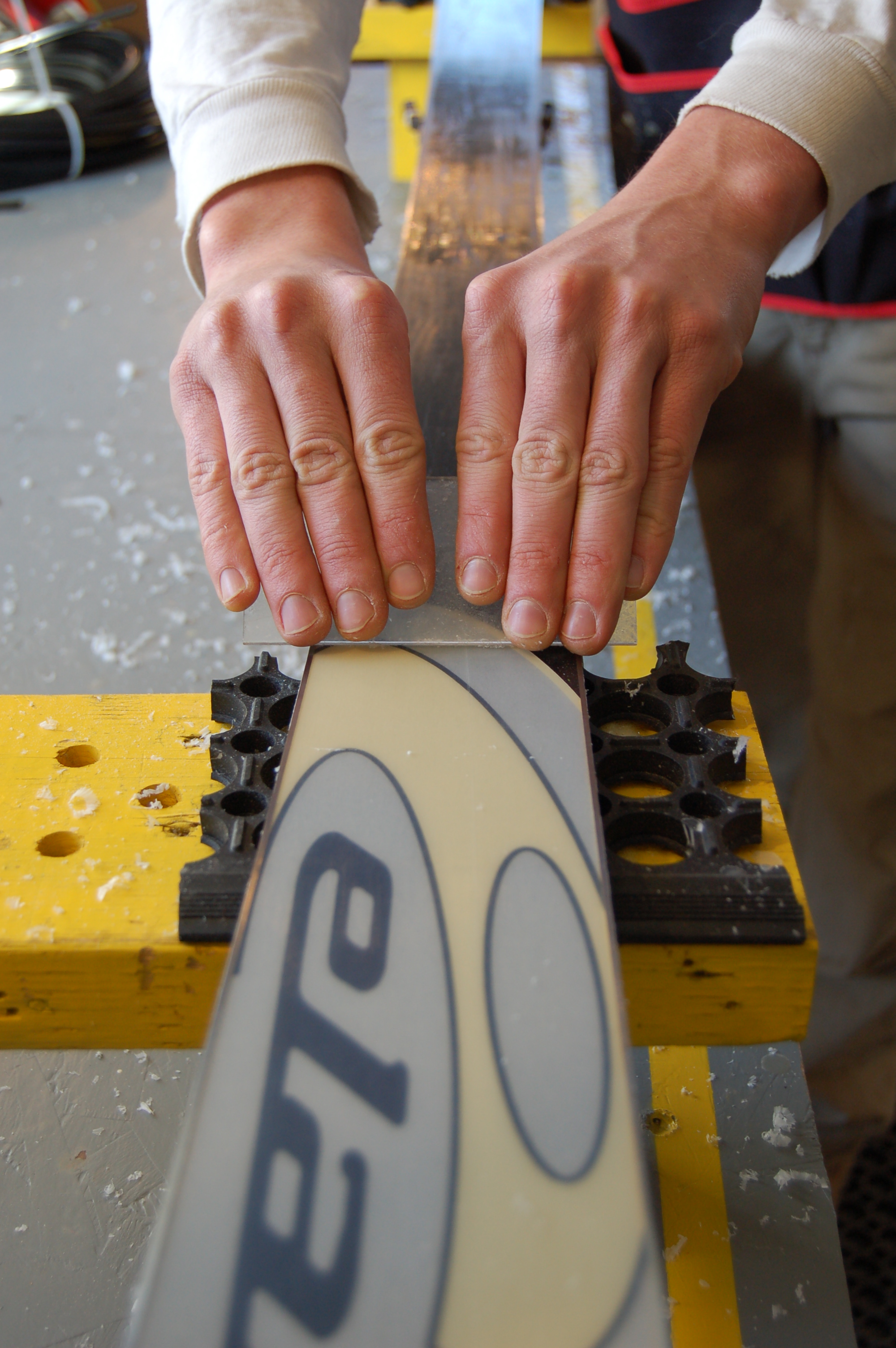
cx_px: 448
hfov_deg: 26.4
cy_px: 674
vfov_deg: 38.9
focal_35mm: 51
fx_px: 1907
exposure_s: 1/60
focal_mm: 34
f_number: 4.5
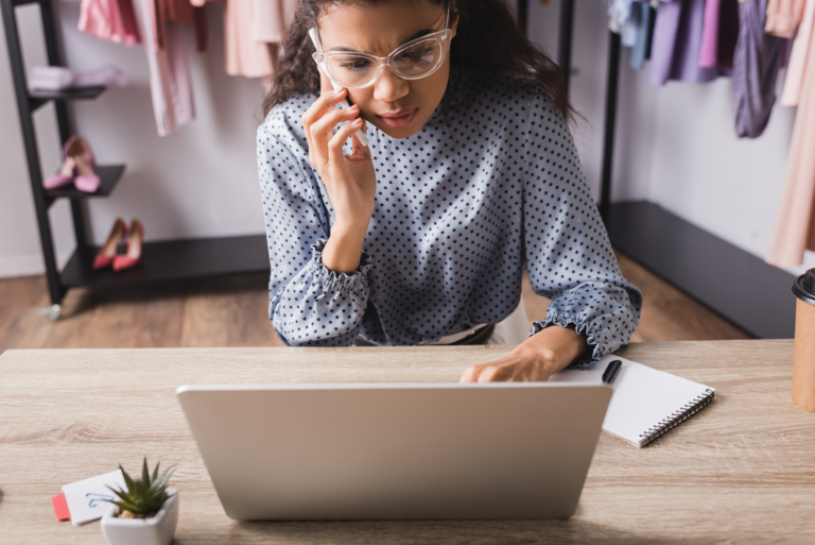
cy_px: 272
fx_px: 793
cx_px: 408
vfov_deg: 37.9
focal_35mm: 35
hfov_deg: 54.4
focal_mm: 35
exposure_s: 1/200
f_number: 4
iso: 100
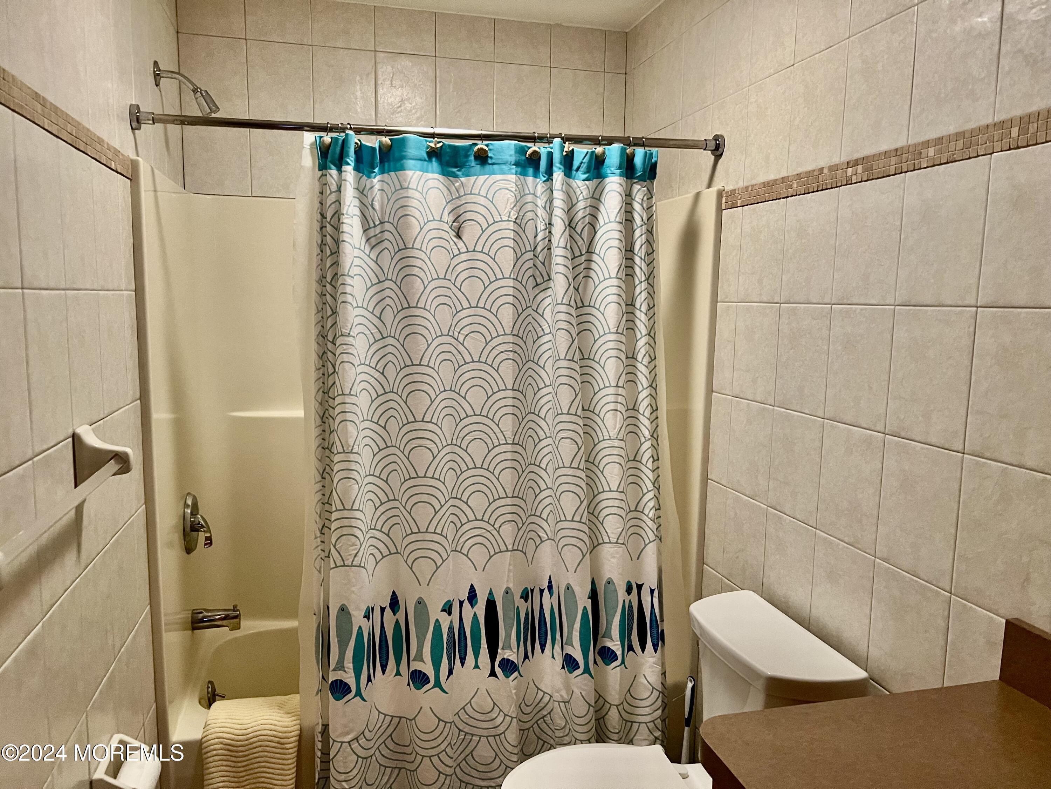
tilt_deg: -7.7
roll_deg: -1.5
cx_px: 526
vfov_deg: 53.1
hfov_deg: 67.3
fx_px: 789
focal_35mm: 26
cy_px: 394
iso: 320
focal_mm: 5.7
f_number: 1.5
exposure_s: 1/60
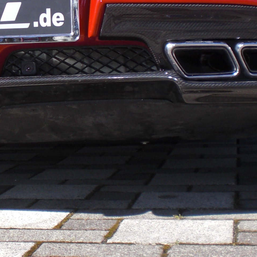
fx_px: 823
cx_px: -3
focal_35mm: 98
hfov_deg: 17.3
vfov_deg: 17.6
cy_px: 59
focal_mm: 6.3
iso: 64
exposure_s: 1/400
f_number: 3.1
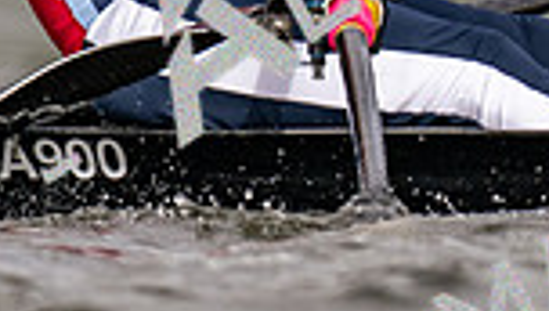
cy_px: -195
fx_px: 52276
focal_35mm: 3586
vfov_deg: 0.3
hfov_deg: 0.6
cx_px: -152
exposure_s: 1/2500
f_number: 4
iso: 450
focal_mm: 600
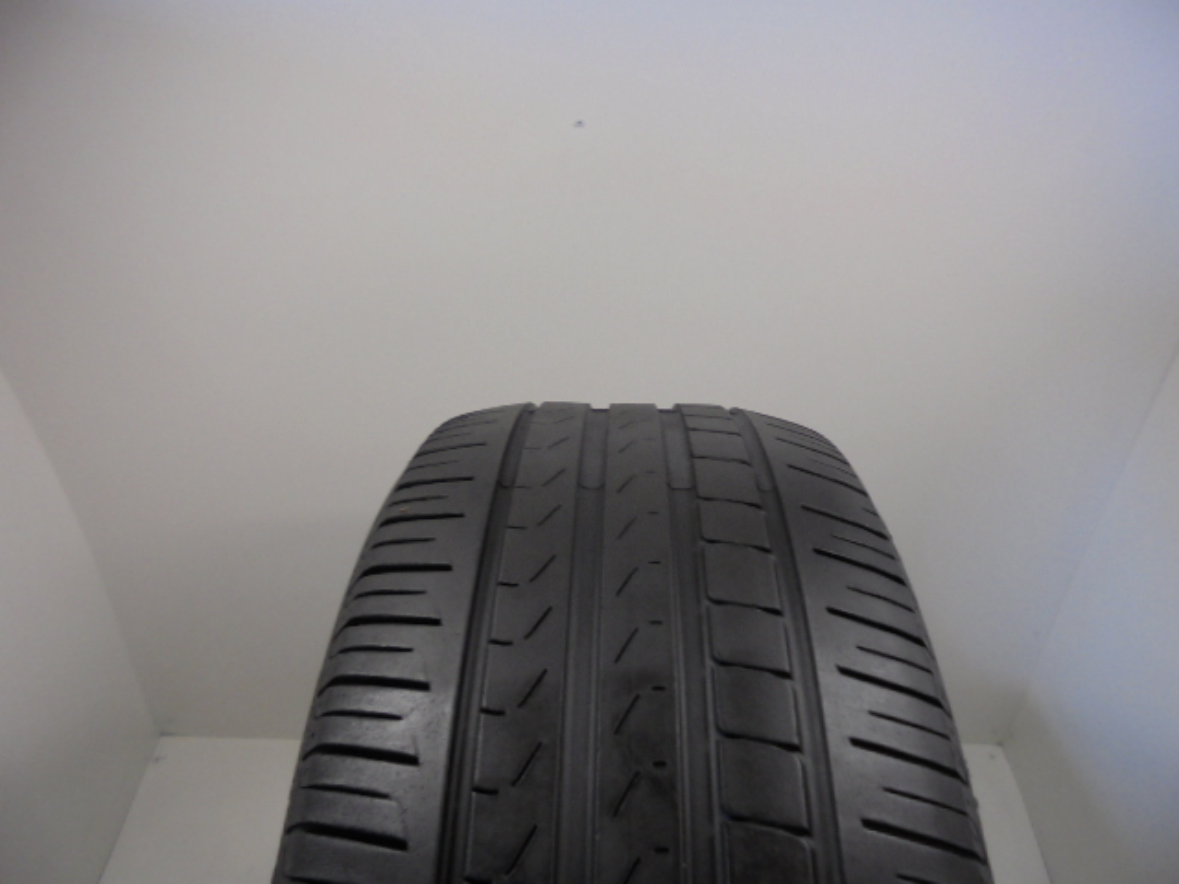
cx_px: 590
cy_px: 442
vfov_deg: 53.1
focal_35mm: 26
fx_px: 886
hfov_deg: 67.3
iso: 100
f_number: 3.5
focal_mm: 4.6
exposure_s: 1/40
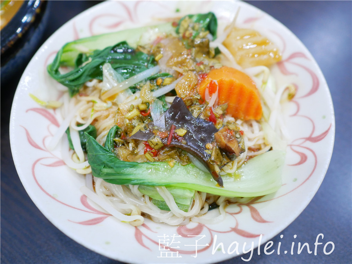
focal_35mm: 30
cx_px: 176
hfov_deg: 60.0
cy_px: 132
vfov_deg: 46.8
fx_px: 305
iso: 800
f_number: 1.7
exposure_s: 1/60
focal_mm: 15
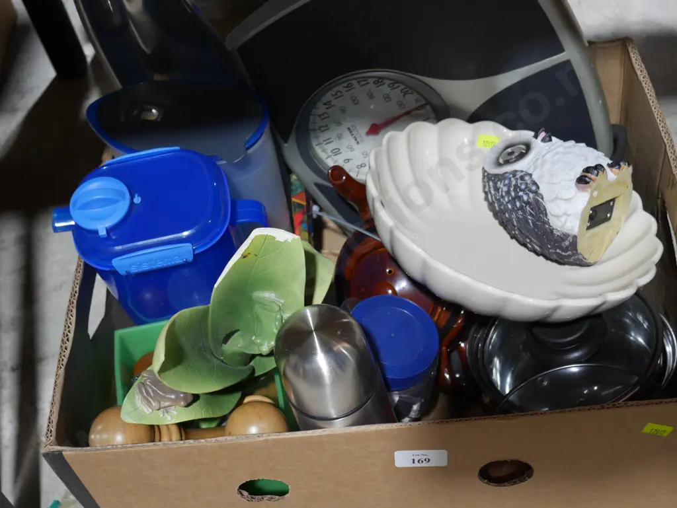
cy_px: 254
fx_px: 1017
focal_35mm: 52
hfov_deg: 36.8
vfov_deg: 28.1
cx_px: 338
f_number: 5.3
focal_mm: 26
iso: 800
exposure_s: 1/60
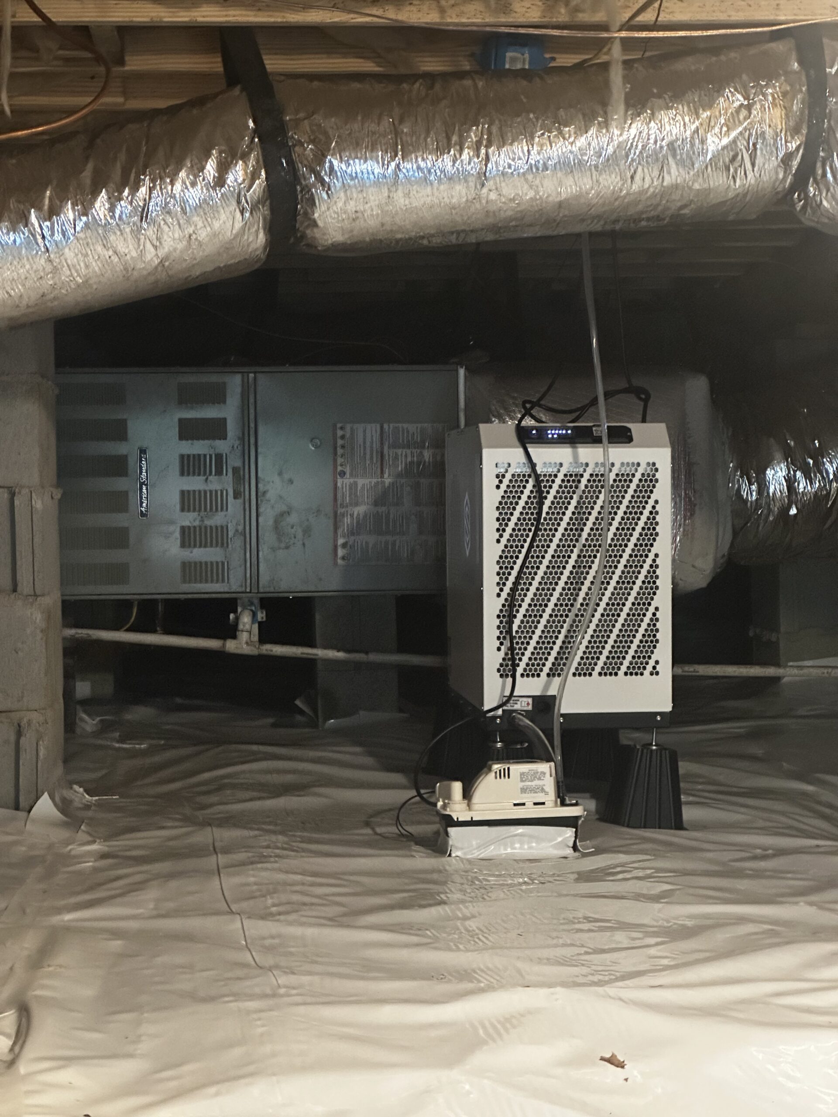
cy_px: 558
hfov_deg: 19.1
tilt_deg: -2.7
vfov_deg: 25.3
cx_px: 419
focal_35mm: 77
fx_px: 2485
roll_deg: +0.2
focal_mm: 9
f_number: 2.8
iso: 1250
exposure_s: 1/41
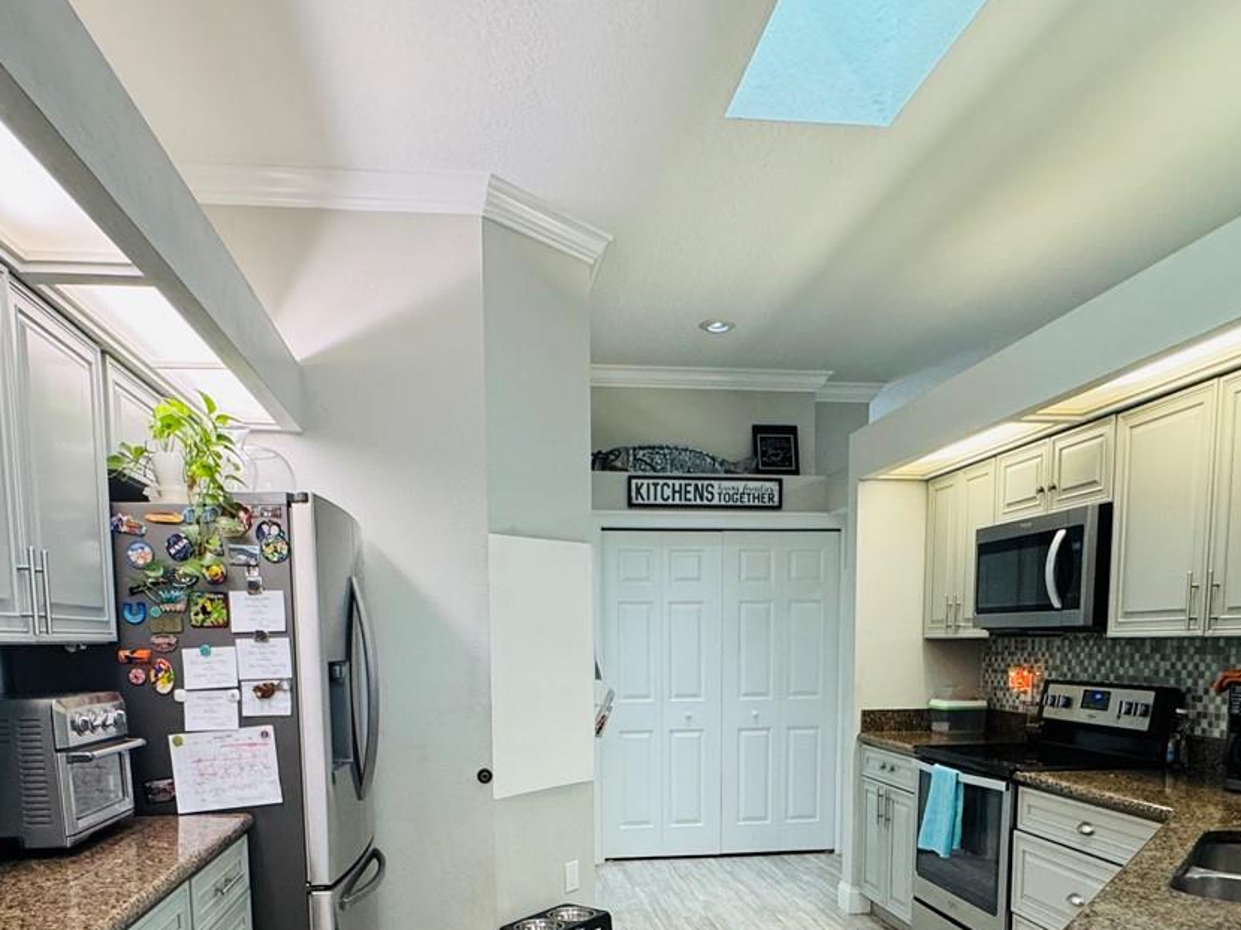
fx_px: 968
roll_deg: +0.4
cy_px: 749
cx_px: 606
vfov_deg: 48.3
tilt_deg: -7.1
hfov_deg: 65.3
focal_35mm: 27
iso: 250
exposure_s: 1/120
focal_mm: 2.22
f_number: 2.2
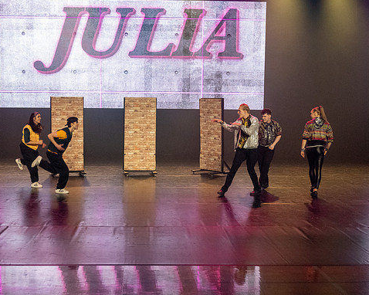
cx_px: 152
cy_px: 148
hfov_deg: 35.3
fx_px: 579
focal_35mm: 53
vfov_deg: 28.6
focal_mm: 31
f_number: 4
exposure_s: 1/100
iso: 6400
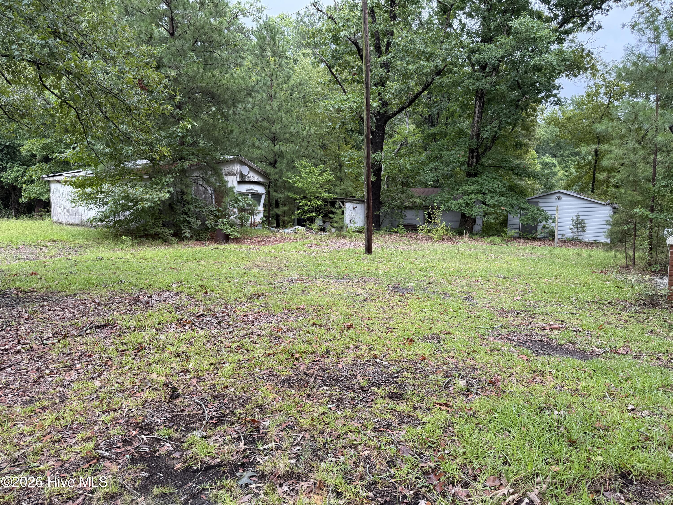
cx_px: 336
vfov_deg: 56.8
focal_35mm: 24
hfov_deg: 71.6
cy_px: 252
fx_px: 467
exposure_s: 1/272
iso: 80
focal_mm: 6.76
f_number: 1.78
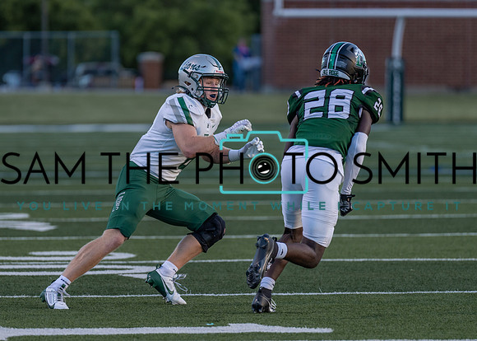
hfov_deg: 6.4
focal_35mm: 313
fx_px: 4244
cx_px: 192
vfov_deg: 4.6
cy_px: 172
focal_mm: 200
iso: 400
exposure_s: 1/1250
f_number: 2.8
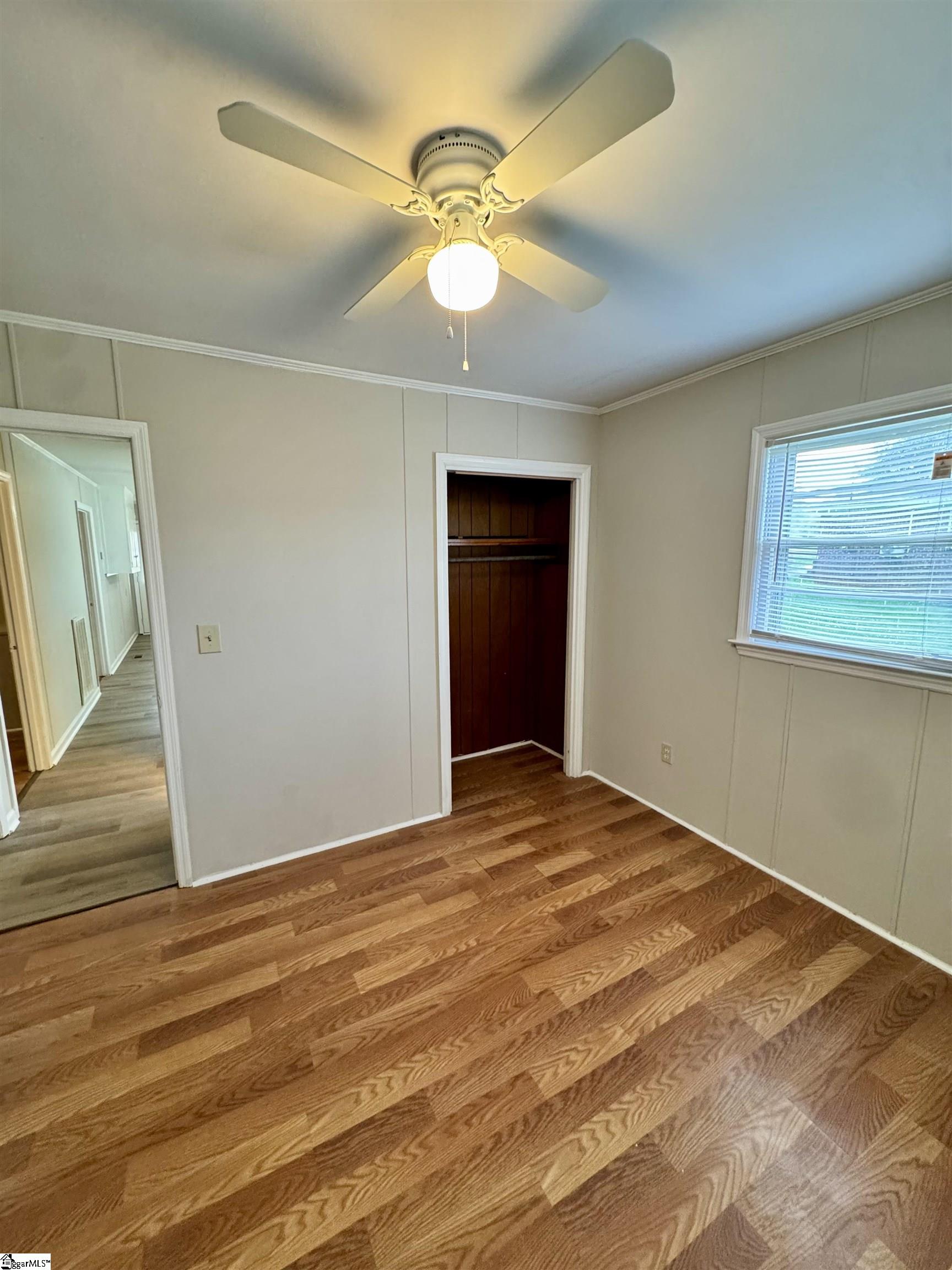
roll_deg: +0.2
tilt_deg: -8.7
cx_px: 476
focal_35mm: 14
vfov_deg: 102.1
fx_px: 513
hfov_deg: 85.7
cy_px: 635
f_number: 2.2
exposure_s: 1/60
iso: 400
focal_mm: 2.22
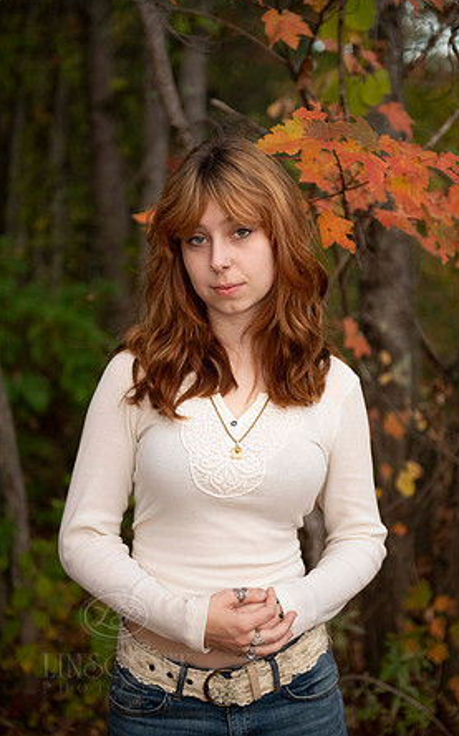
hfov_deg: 20.9
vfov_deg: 33.0
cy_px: 365
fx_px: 1243
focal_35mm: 62
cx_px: 247
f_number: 2.8
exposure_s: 1/1600
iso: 2000
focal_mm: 60
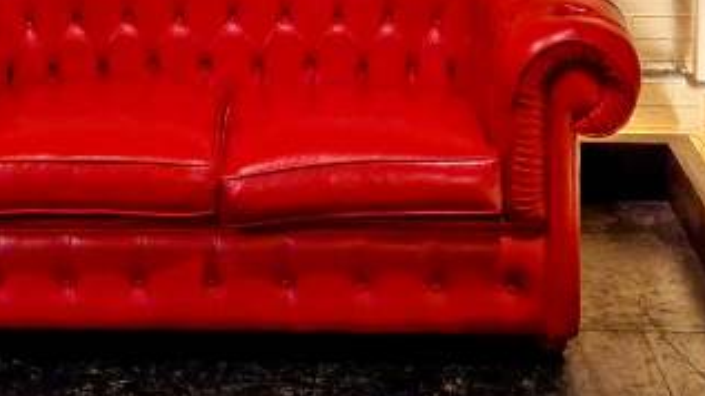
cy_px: -307
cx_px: 191
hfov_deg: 26.0
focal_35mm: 81
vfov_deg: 13.4
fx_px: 1514
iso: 640
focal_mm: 5.4
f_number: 1.8
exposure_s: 1/50
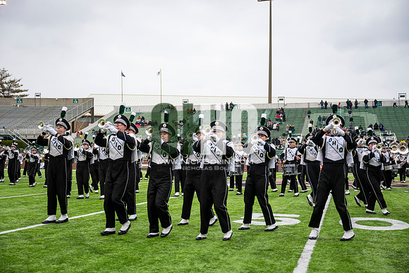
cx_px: 204
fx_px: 477
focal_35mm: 42
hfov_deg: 46.4
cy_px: 136
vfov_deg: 31.9
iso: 100
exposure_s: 1/500
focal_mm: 42
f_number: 2.8
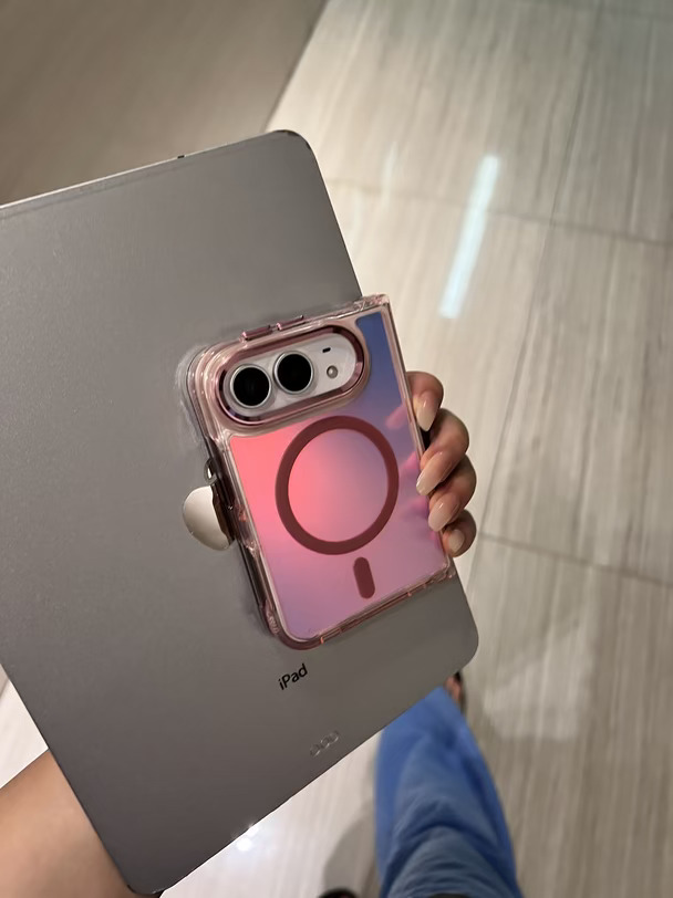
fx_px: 675
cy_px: 449
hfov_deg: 53.0
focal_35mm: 26
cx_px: 336
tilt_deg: -59.3
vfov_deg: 67.3
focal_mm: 5.7
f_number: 1.5
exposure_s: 1/50
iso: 160
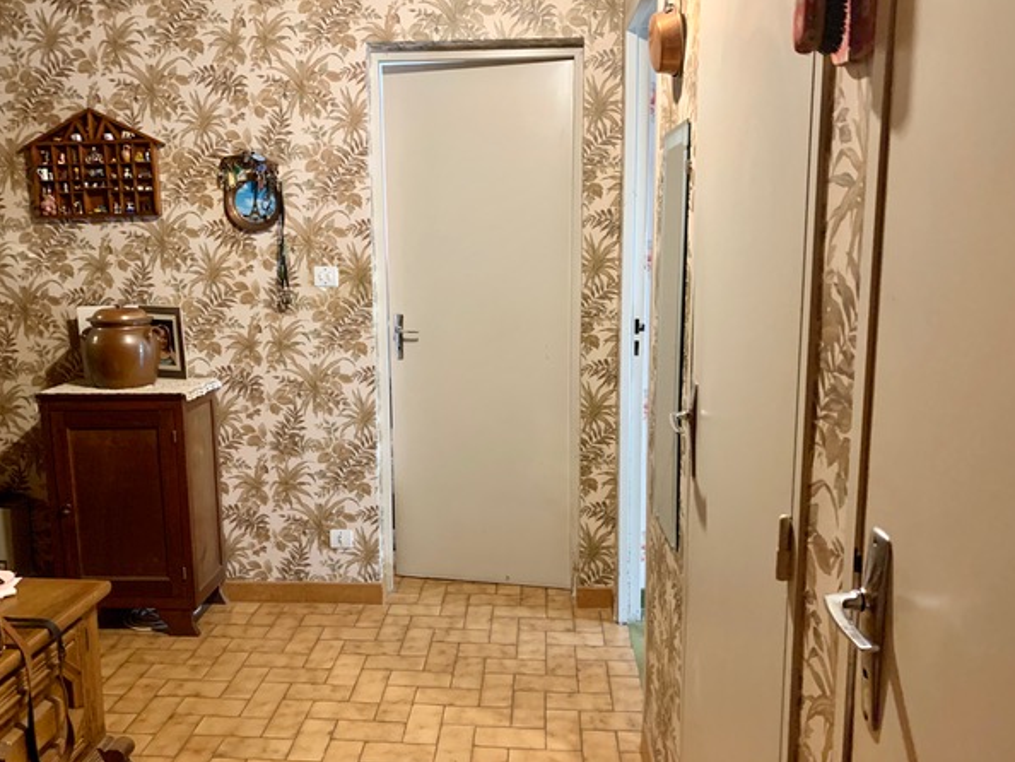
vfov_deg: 49.8
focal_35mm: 28
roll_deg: -0.3
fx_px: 821
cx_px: 489
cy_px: 369
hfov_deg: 63.4
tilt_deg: -6.8
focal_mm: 4.25
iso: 400
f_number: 1.8
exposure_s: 1/37
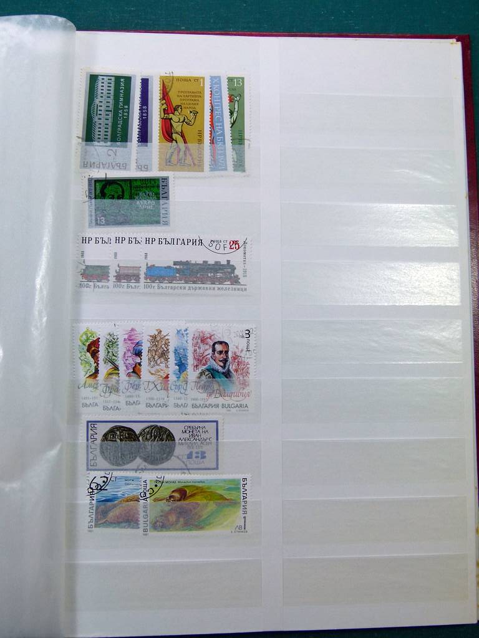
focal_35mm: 35
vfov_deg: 52.6
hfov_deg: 40.7
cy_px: 319
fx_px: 646
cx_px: 240
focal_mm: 6.3
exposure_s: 1/160
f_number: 4
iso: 100
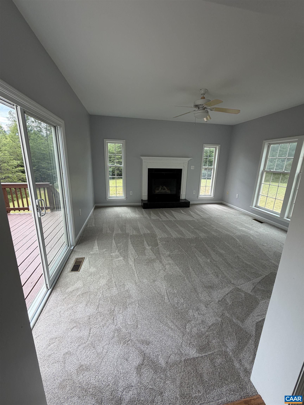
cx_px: 152
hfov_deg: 85.7
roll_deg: -1.8
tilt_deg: -14.5
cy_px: 202
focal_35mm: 14
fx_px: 164
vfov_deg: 102.1
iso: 40
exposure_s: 1/150
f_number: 2.2
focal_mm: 2.22
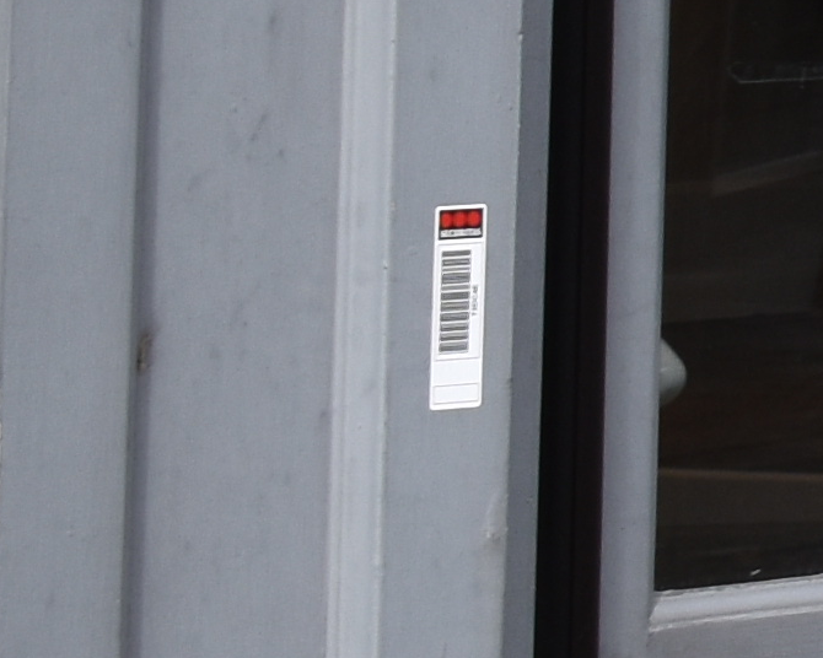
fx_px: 8598
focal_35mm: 353
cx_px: 3398
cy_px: -939
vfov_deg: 4.3
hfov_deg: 4.9
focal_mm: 28
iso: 180
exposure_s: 1/250
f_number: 8
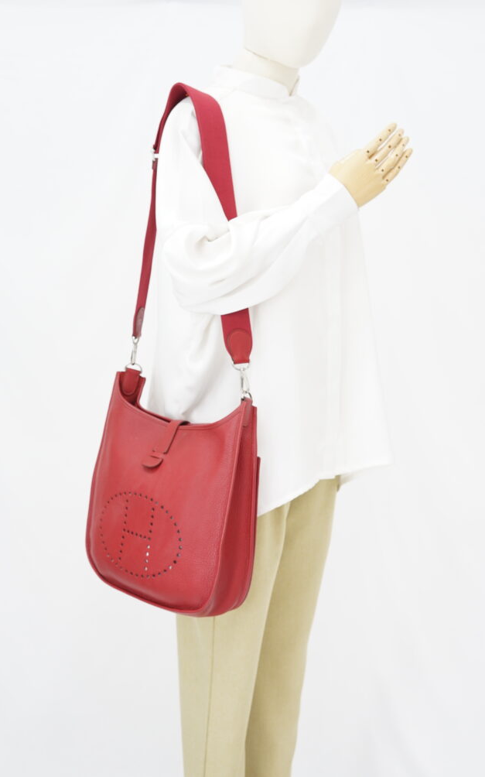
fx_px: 1100
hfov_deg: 24.9
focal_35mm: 52
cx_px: 237
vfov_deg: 38.9
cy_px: 395
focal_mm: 50
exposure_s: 1/6
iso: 640
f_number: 6.3
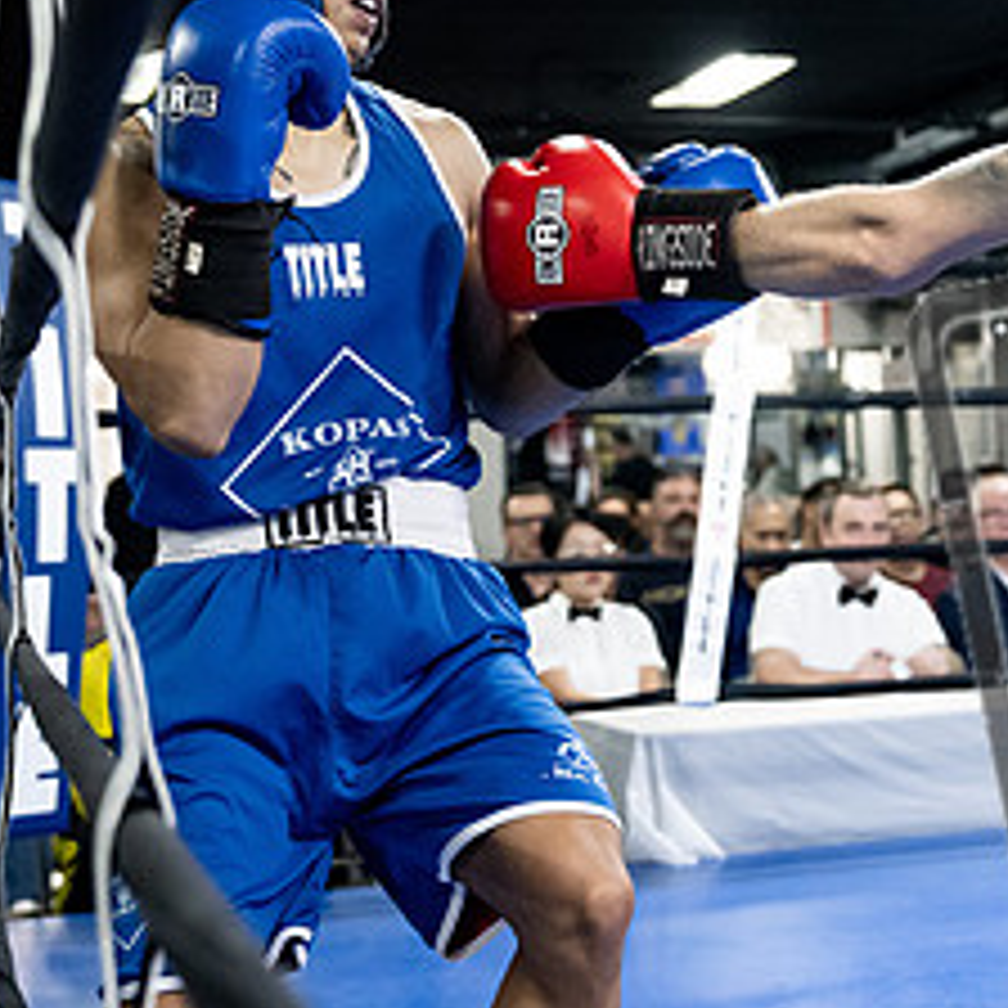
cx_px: 918
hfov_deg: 19.3
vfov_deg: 19.7
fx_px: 2899
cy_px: 367
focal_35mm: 88
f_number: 2.8
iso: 8000
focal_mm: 40
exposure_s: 1/1000
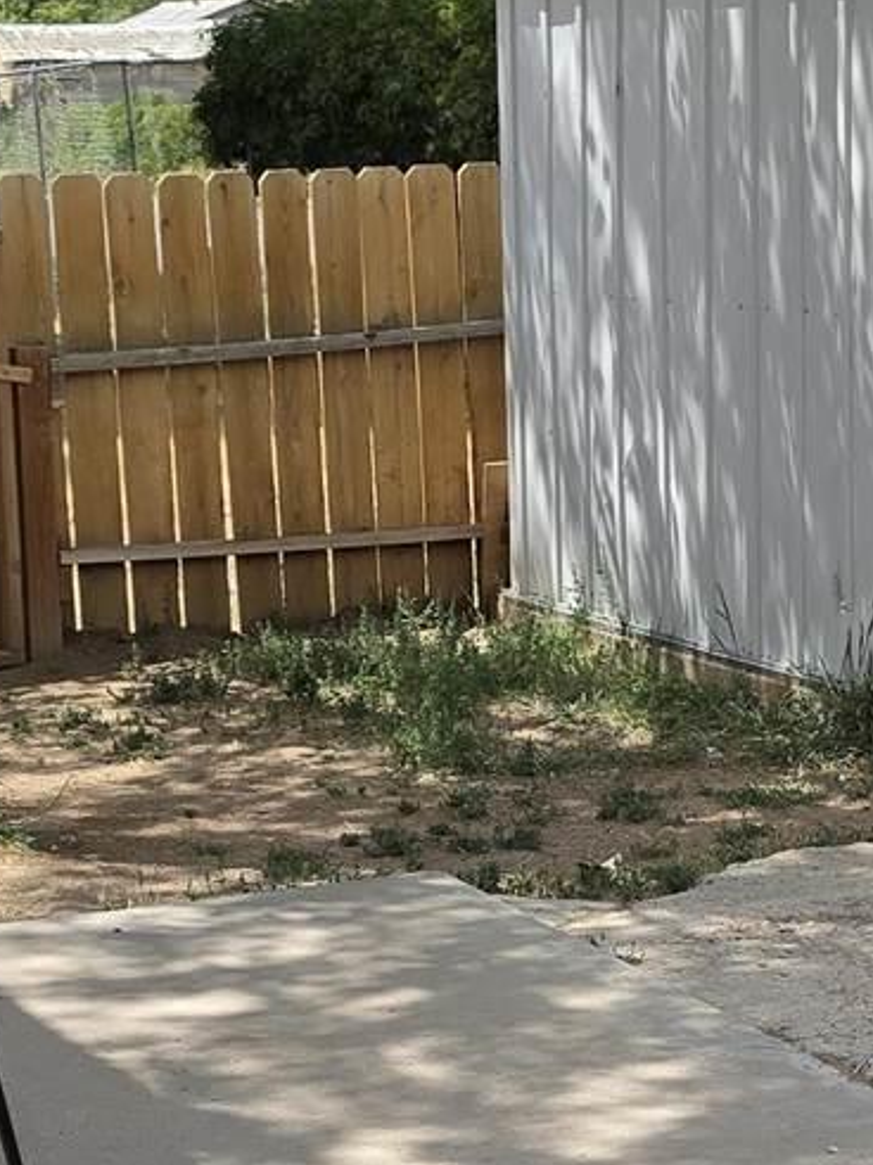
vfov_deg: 17.9
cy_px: 1053
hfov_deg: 13.7
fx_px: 3633
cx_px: 496
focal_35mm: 108
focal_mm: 6.5
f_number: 1.4
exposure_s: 1/4235
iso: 64
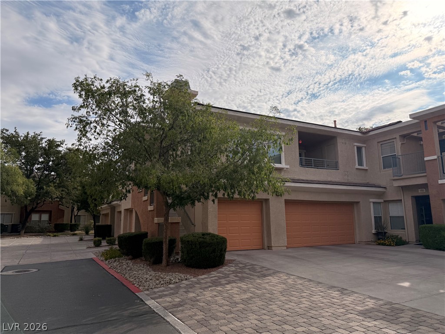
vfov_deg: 56.8
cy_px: 167
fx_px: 309
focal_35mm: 24
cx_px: 222
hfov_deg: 71.6
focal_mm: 6.76
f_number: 1.78
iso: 100
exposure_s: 1/11905
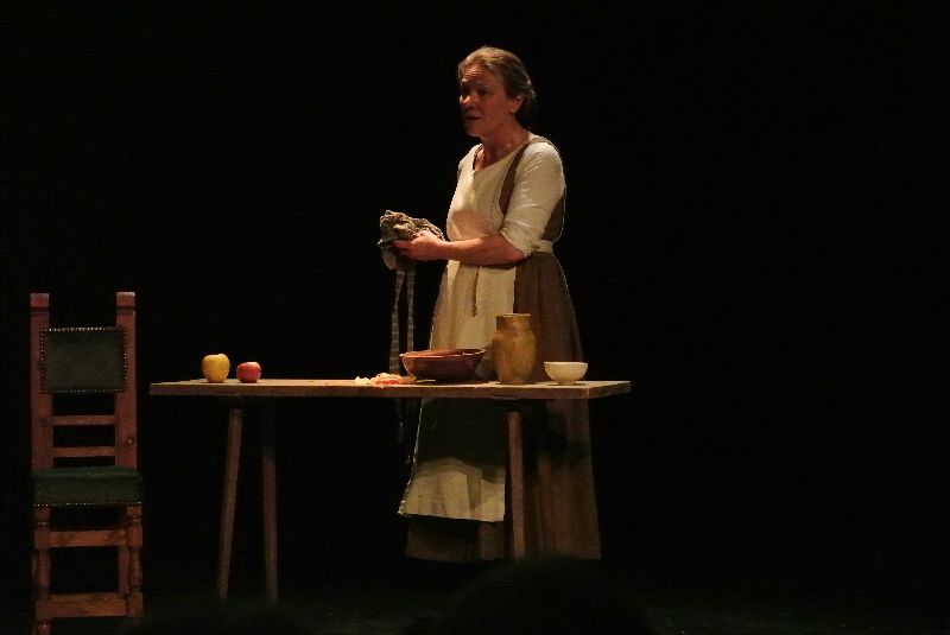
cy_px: 318
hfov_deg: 15.4
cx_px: 475
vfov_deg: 10.3
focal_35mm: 133
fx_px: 3513
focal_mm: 49.3
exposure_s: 1/80
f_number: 4
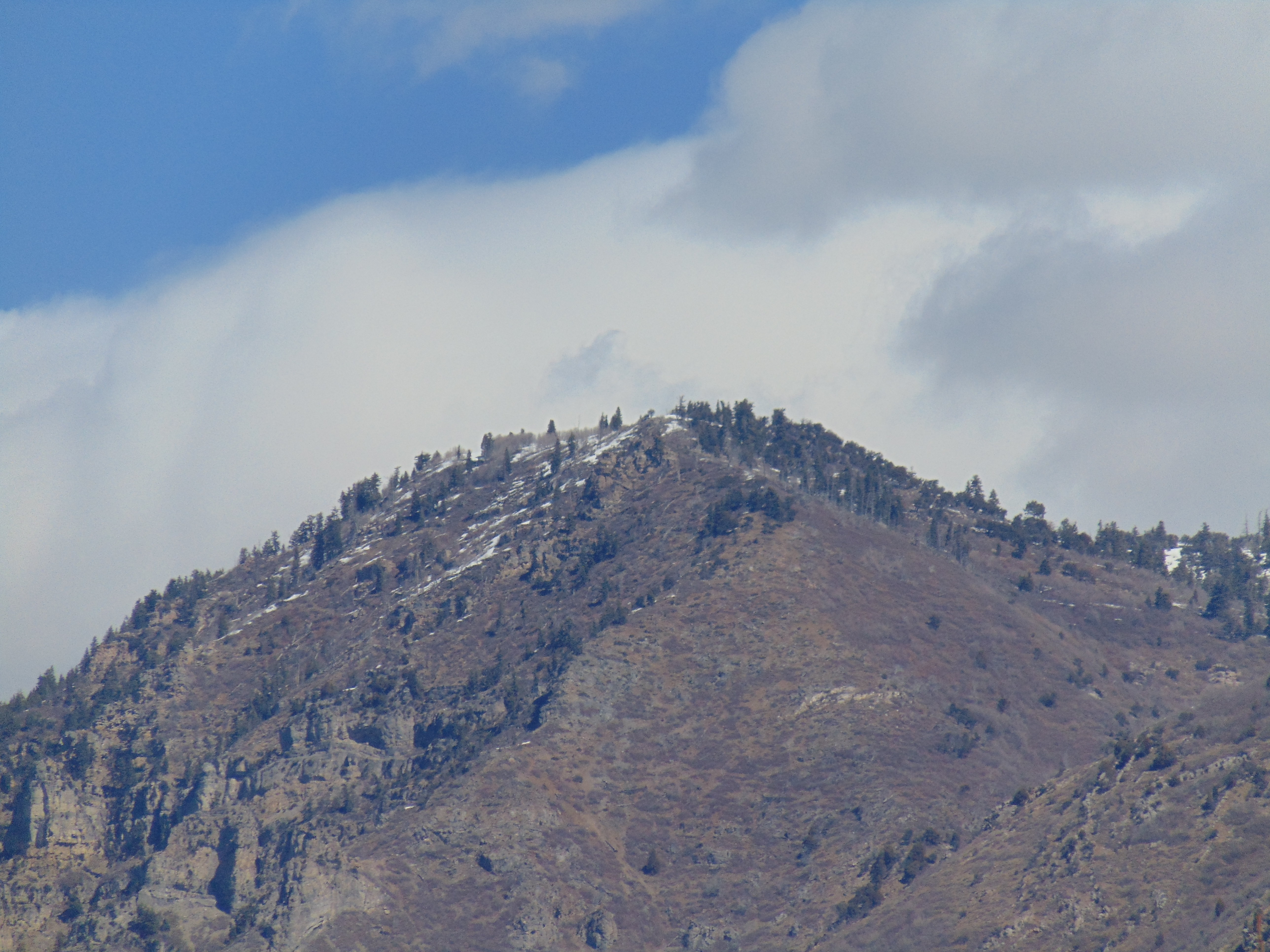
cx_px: 635
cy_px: 476
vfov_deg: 2.6
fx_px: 21132
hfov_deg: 3.4
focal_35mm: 576
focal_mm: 103.2
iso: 80
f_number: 11.9
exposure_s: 1/250
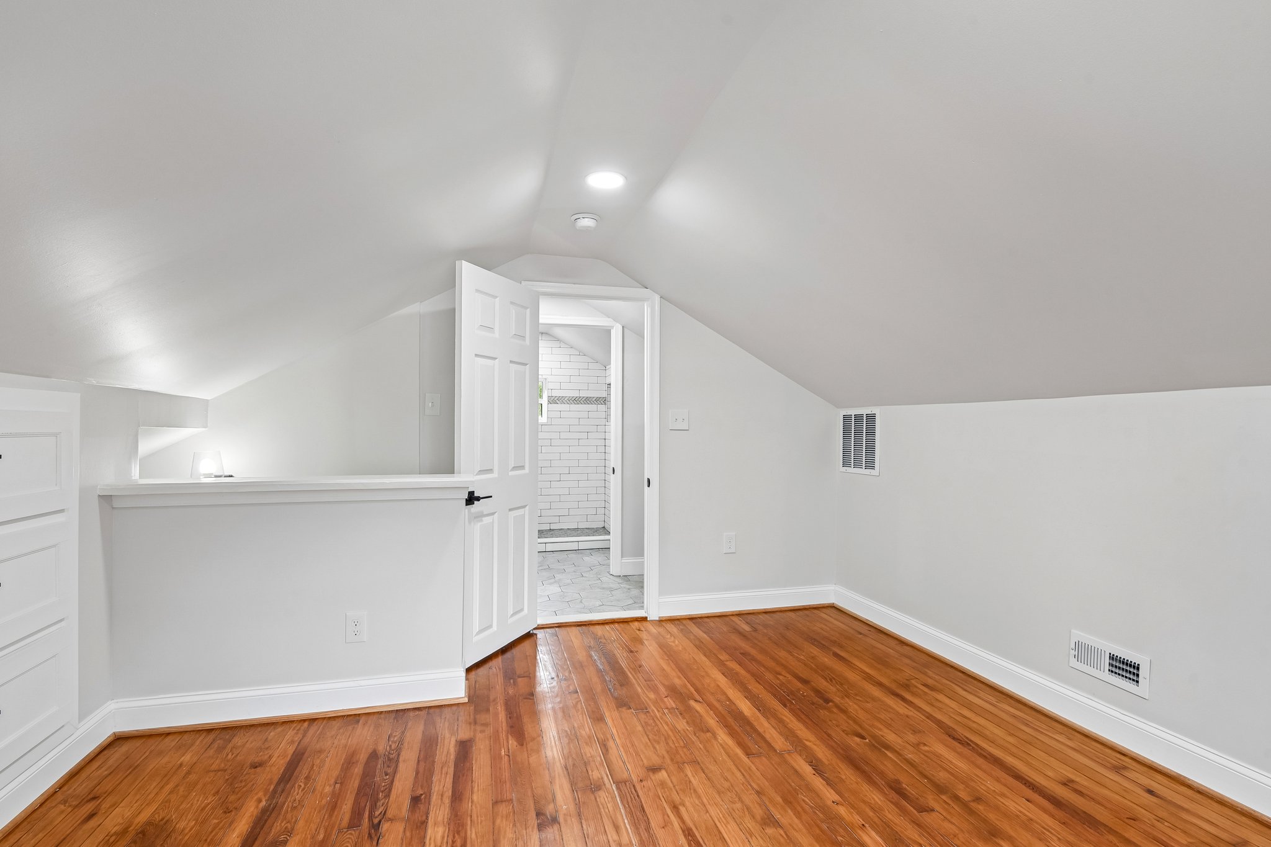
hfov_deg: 96.7
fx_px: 565
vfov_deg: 73.7
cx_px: 636
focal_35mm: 16
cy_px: 424
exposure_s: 1/25
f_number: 8
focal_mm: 16
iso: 400
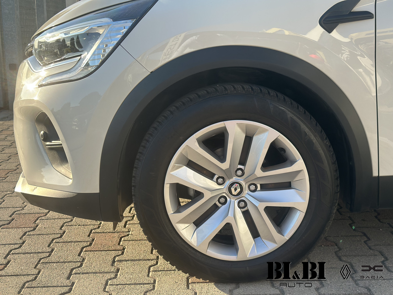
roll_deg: +0.1
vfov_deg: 30.3
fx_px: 545
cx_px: 196
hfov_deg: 39.7
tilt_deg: -11.8
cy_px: 148
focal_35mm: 48
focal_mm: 6.86
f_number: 1.78
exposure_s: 1/1517
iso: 80
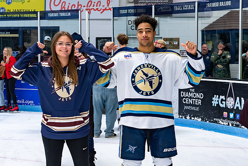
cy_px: 86
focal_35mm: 80
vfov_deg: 17.1
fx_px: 551
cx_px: 103
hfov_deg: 25.3
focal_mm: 36
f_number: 4
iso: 400
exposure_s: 1/250
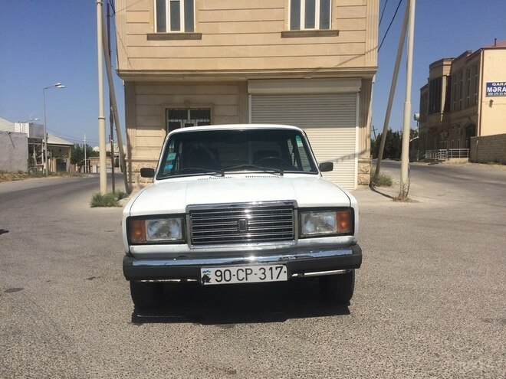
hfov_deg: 61.7
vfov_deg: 48.2
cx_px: 253
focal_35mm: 29
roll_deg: -1.8
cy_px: 190
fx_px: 424
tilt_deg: -5.5
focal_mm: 4.15
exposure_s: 1/4115
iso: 32
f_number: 2.2
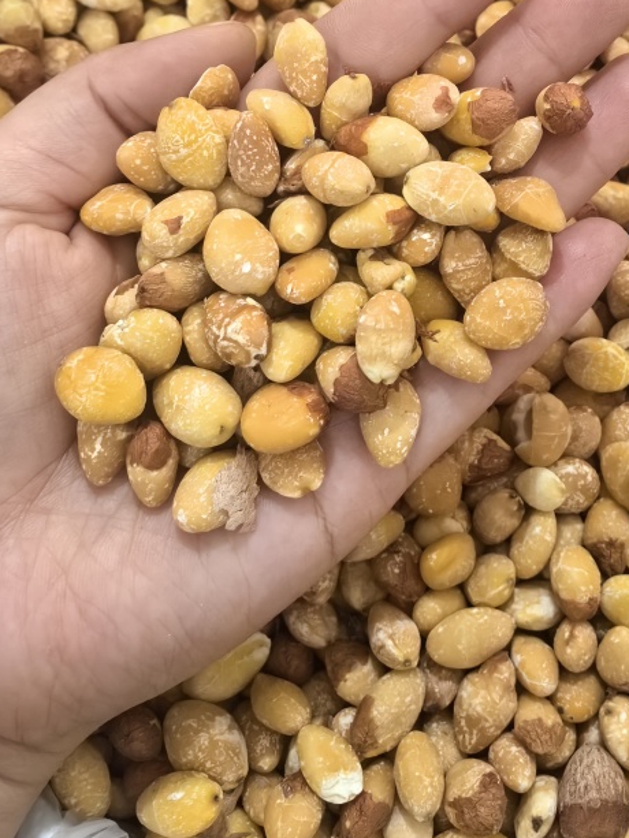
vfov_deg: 38.7
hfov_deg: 30.0
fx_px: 1138
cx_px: 526
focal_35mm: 47
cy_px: 157
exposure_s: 1/100
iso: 800
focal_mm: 6.35
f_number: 2.8
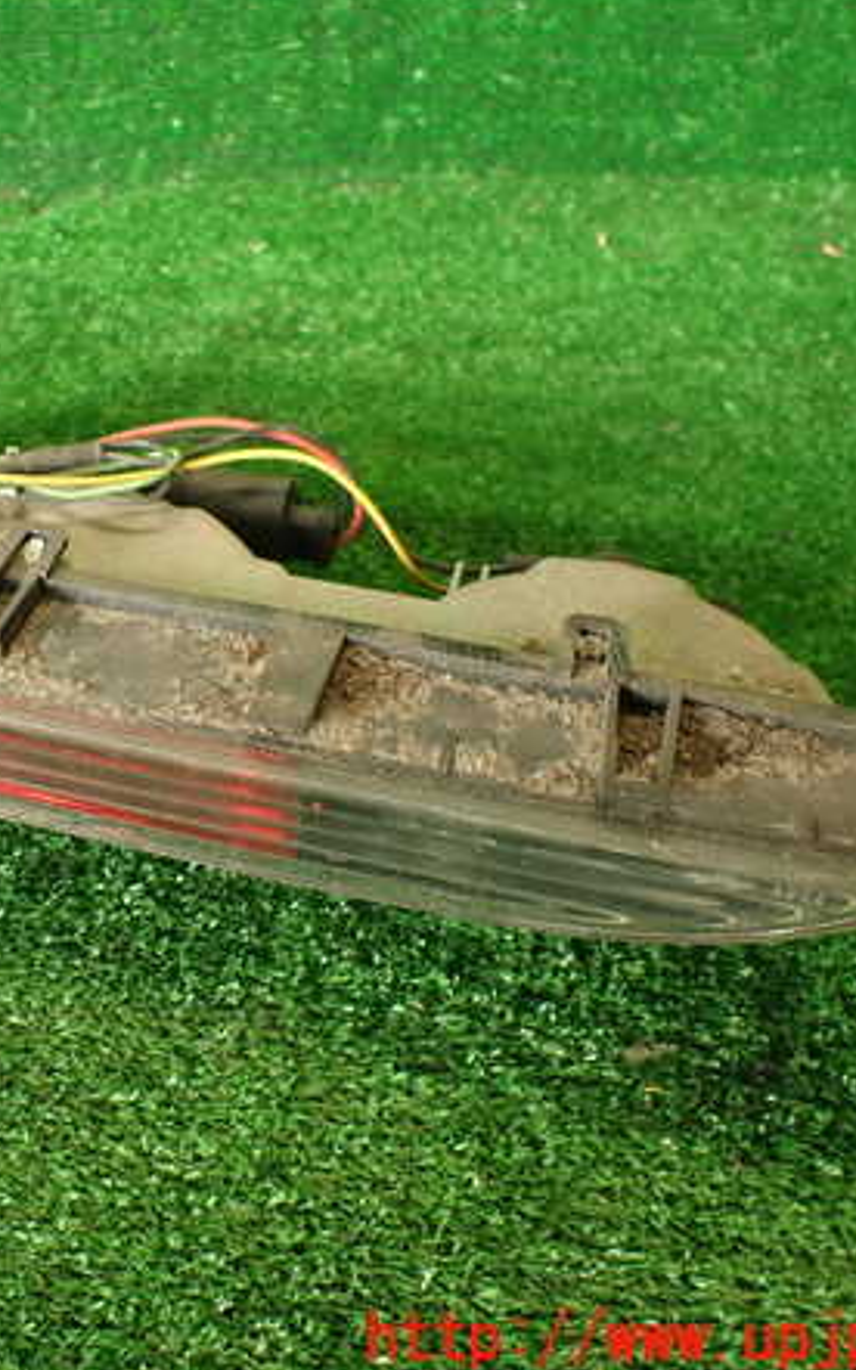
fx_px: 1345
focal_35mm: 36
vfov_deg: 54.0
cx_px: 136
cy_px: 682
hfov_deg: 33.9
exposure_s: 1/60
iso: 200
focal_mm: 4.5
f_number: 2
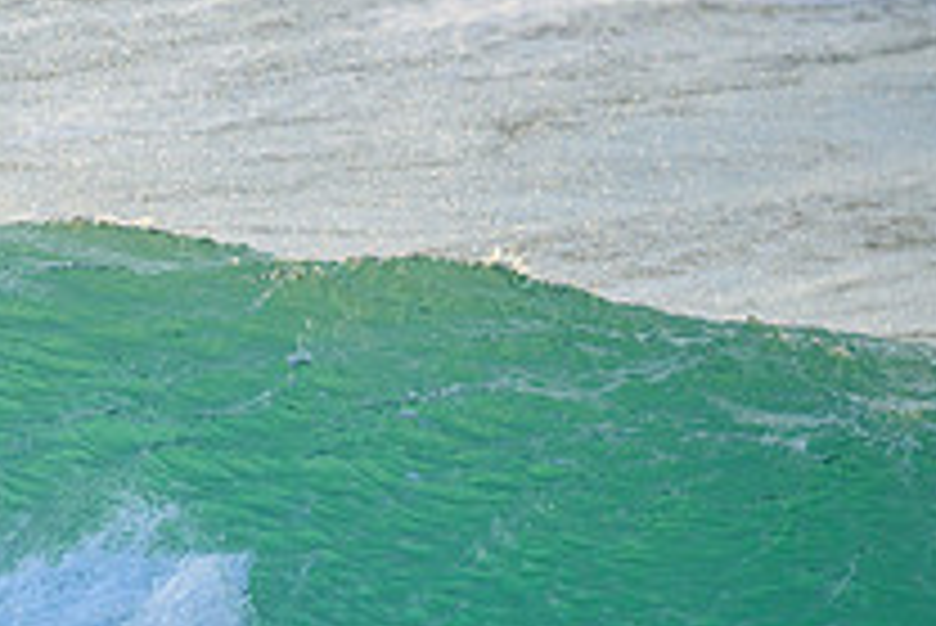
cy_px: 754
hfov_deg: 0.9
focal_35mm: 2234
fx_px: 58122
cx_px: -292
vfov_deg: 0.6
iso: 1250
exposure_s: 1/2000
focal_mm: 800
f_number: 6.3
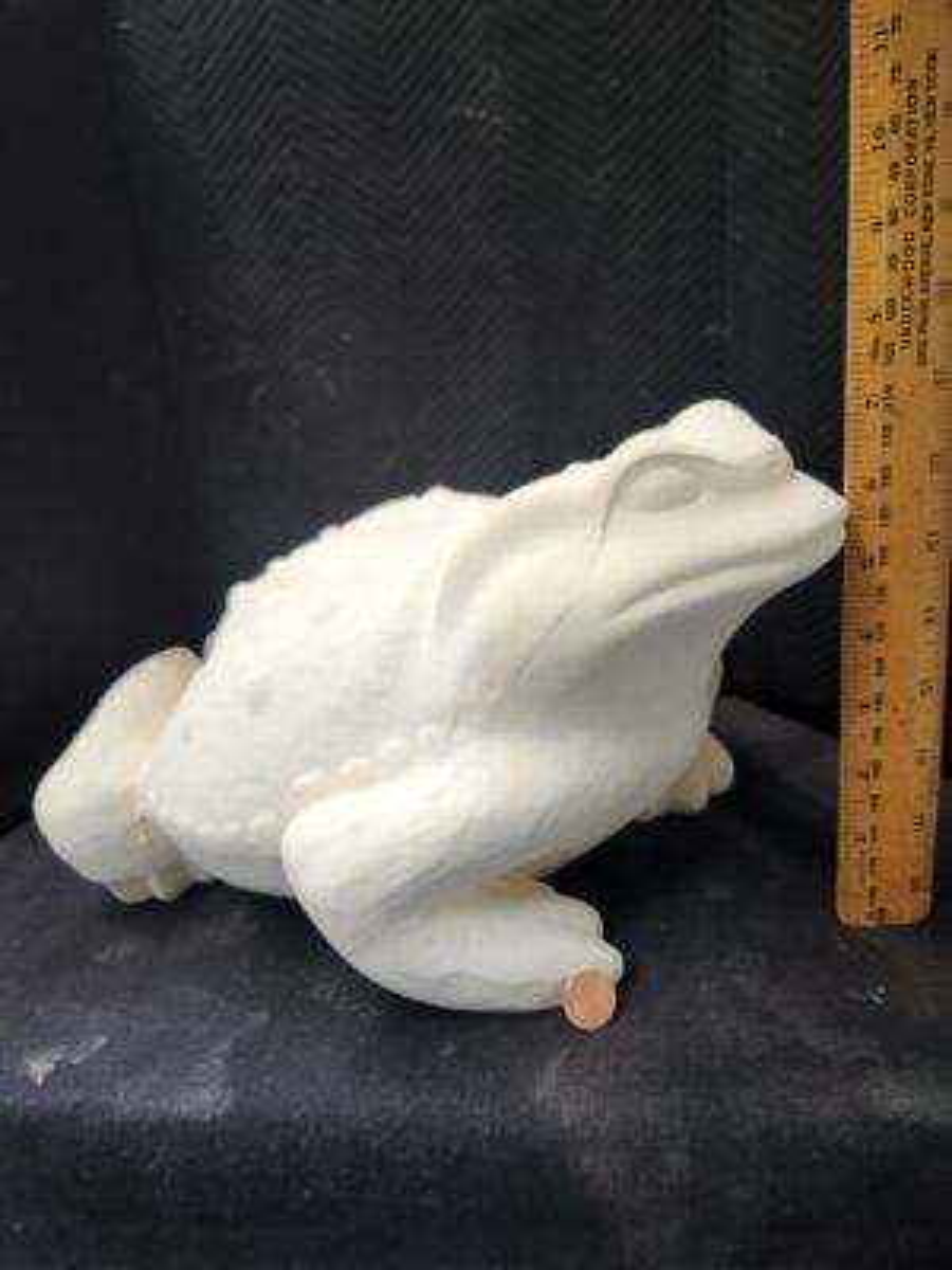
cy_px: 635
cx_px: 476
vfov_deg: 73.9
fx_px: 843
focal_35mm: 23
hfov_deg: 58.9
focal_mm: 5.4
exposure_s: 1/120
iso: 320
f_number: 1.8
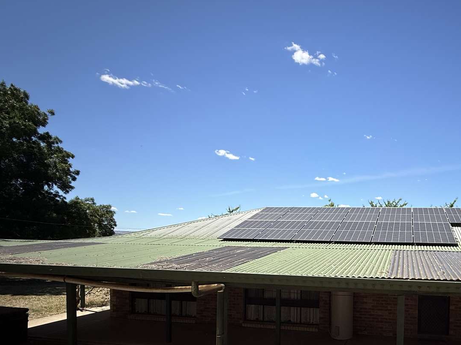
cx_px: 356
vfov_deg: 52.8
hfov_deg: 64.4
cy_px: 252
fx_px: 333
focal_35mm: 25
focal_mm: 2.22
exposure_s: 1/1901
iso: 50
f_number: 2.2
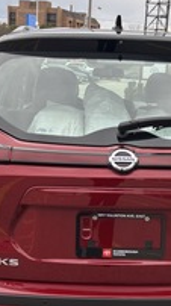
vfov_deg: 35.3
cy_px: 192
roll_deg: -3.2
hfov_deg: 20.2
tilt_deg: -15.3
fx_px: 478
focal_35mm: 59
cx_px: 115
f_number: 1.6
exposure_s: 1/299
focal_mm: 5.96
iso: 50
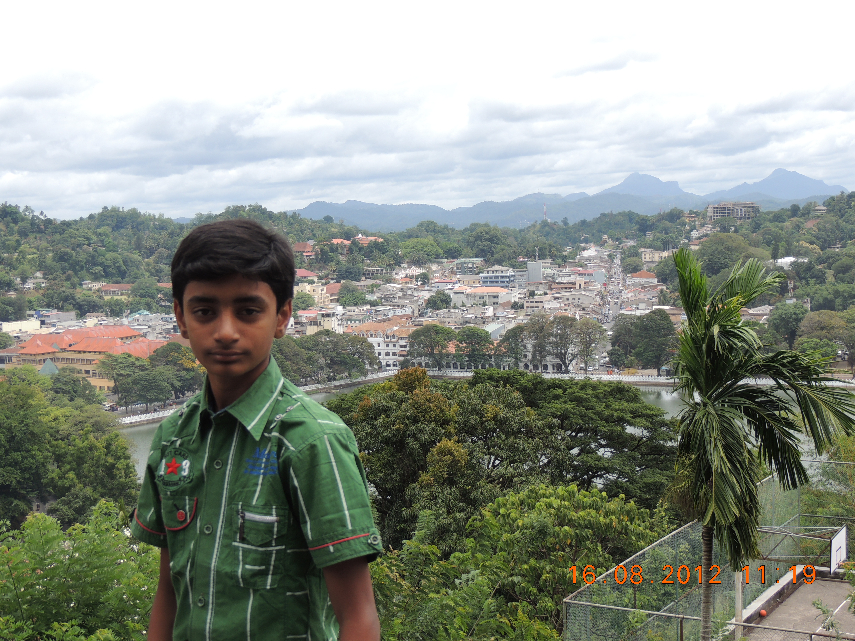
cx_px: 428
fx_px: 1235
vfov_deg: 29.1
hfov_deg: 38.2
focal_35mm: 50
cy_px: 320
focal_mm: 8.9
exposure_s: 1/640
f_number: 3.6
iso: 100
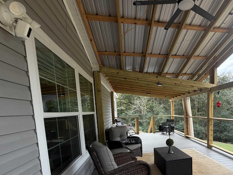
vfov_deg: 58.5
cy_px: 127
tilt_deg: -6.2
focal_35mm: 22
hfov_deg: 73.3
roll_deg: +1.9
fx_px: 148
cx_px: 161
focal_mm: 2.22
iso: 40
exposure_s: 1/146
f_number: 2.2
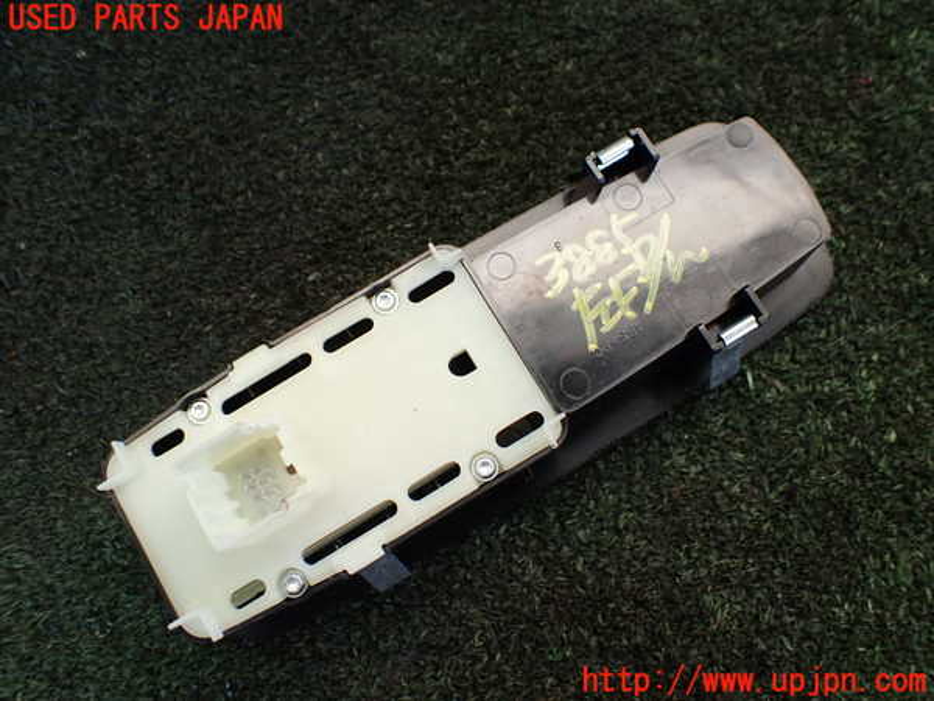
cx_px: 467
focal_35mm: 30
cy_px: 350
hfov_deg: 60.0
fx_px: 809
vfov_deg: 46.8
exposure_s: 1/125
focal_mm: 5.4
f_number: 2.3
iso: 125
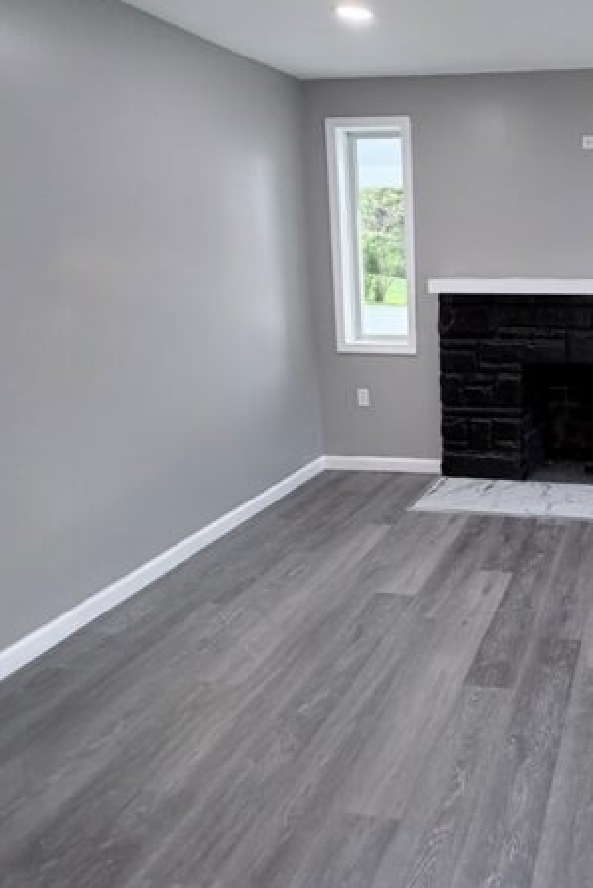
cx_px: 581
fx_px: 642
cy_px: 329
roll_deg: +1.0
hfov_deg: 43.2
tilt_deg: -7.3
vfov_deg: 68.2
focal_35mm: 26
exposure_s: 1/120
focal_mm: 2.22
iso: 200
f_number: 2.2
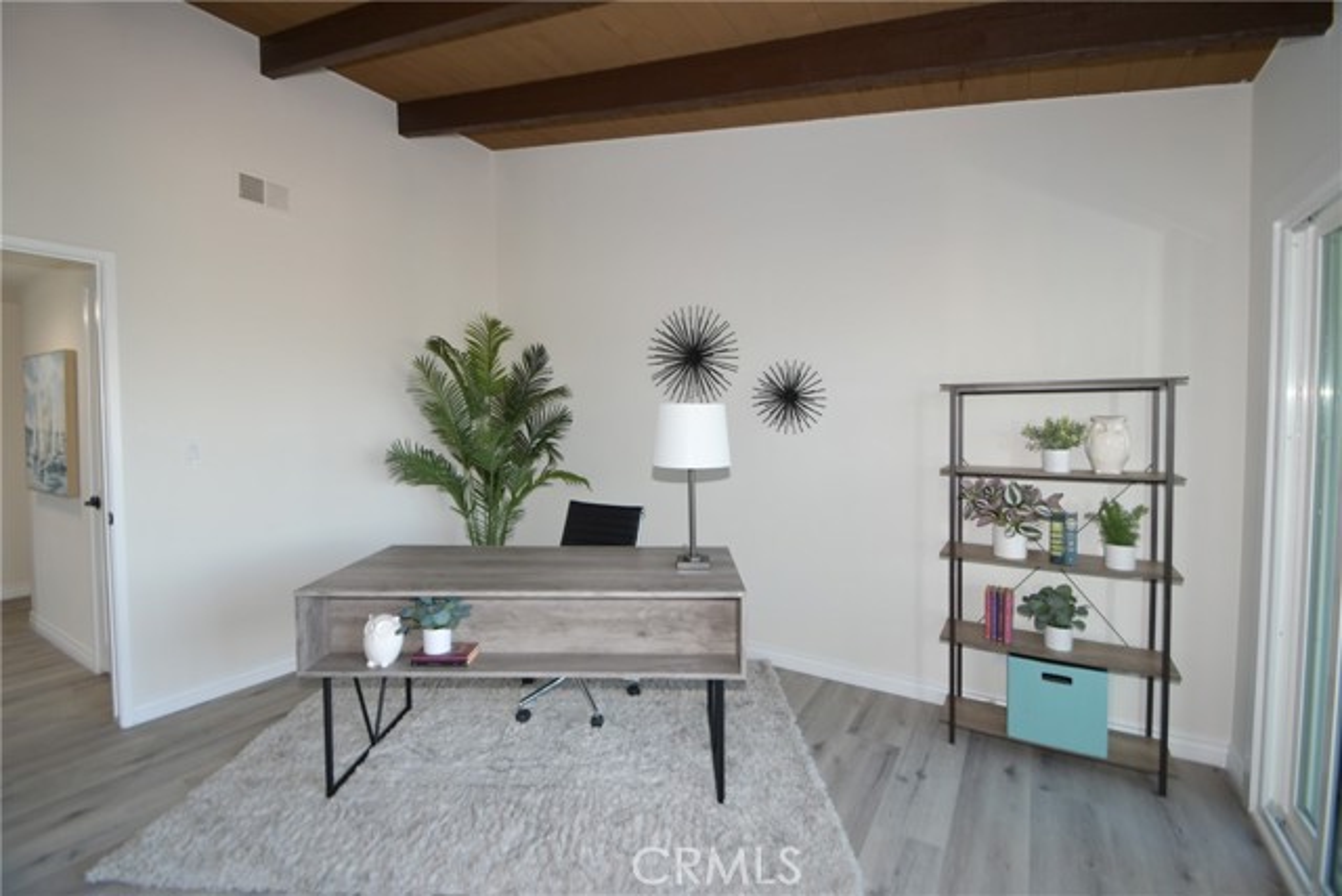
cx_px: 671
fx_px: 559
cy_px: 448
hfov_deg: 100.4
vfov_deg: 77.4
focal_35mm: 15
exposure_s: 1/60
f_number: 4
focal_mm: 10
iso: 250
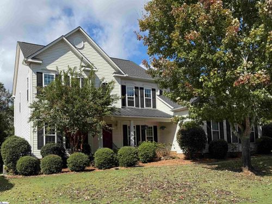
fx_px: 188
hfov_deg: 71.6
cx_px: 136
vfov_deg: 56.7
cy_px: 102
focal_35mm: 24
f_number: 1.78
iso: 80
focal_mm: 6.76
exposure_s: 1/4167
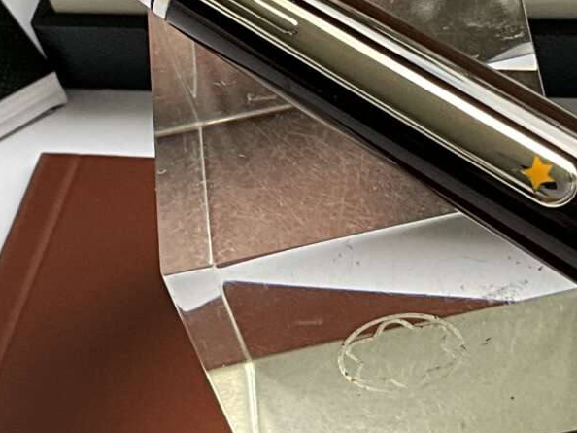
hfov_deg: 15.7
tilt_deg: -48.1
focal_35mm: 125
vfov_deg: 11.8
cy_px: 134
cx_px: 439
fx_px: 2083
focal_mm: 3
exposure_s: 1/122
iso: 40
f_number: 1.8
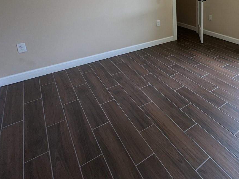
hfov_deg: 64.2
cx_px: 197
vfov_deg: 50.6
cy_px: 19
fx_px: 166
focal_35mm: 24
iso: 72
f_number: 2.2
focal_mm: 1.95
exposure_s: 1/141
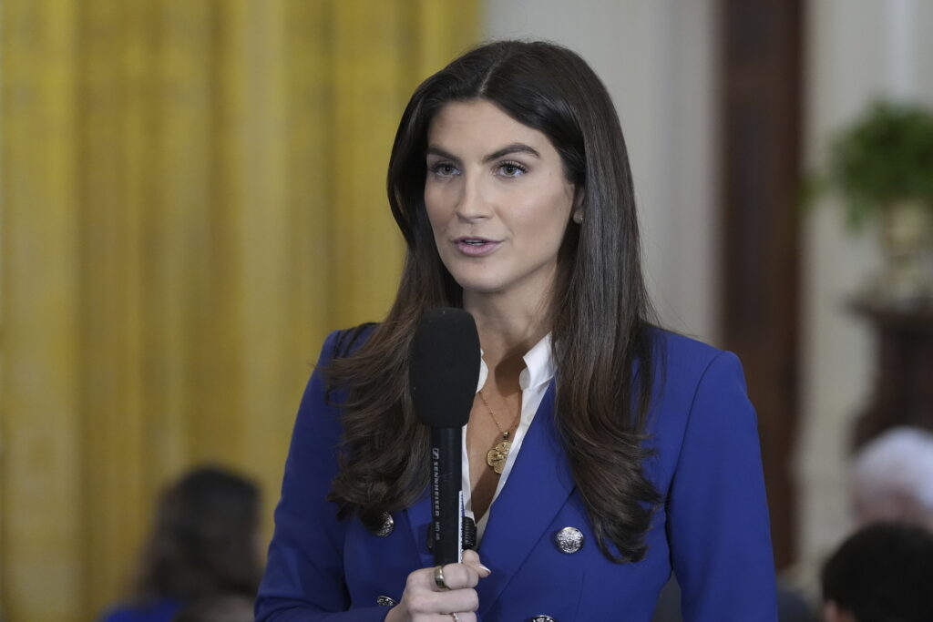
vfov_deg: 10.5
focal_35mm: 131
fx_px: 3395
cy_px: 311
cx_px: 466
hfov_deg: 15.6
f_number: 3.5
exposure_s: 1/400
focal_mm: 131
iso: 5000
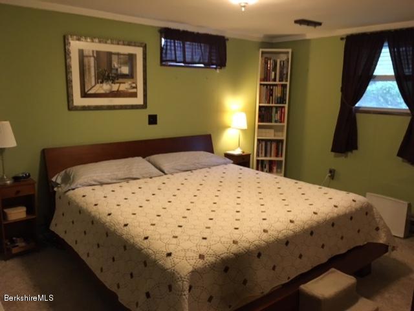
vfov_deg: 48.2
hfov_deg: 61.7
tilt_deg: -10.4
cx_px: 207
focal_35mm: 29
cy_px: 156
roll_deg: -1.2
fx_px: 347
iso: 200
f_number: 2.2
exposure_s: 1/30
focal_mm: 4.15
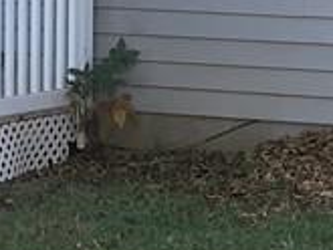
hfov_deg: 6.1
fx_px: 3100
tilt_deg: +1.4
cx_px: 77
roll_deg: -0.3
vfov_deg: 4.6
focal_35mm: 322
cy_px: -240
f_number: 2.4
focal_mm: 6
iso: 20
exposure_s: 1/122
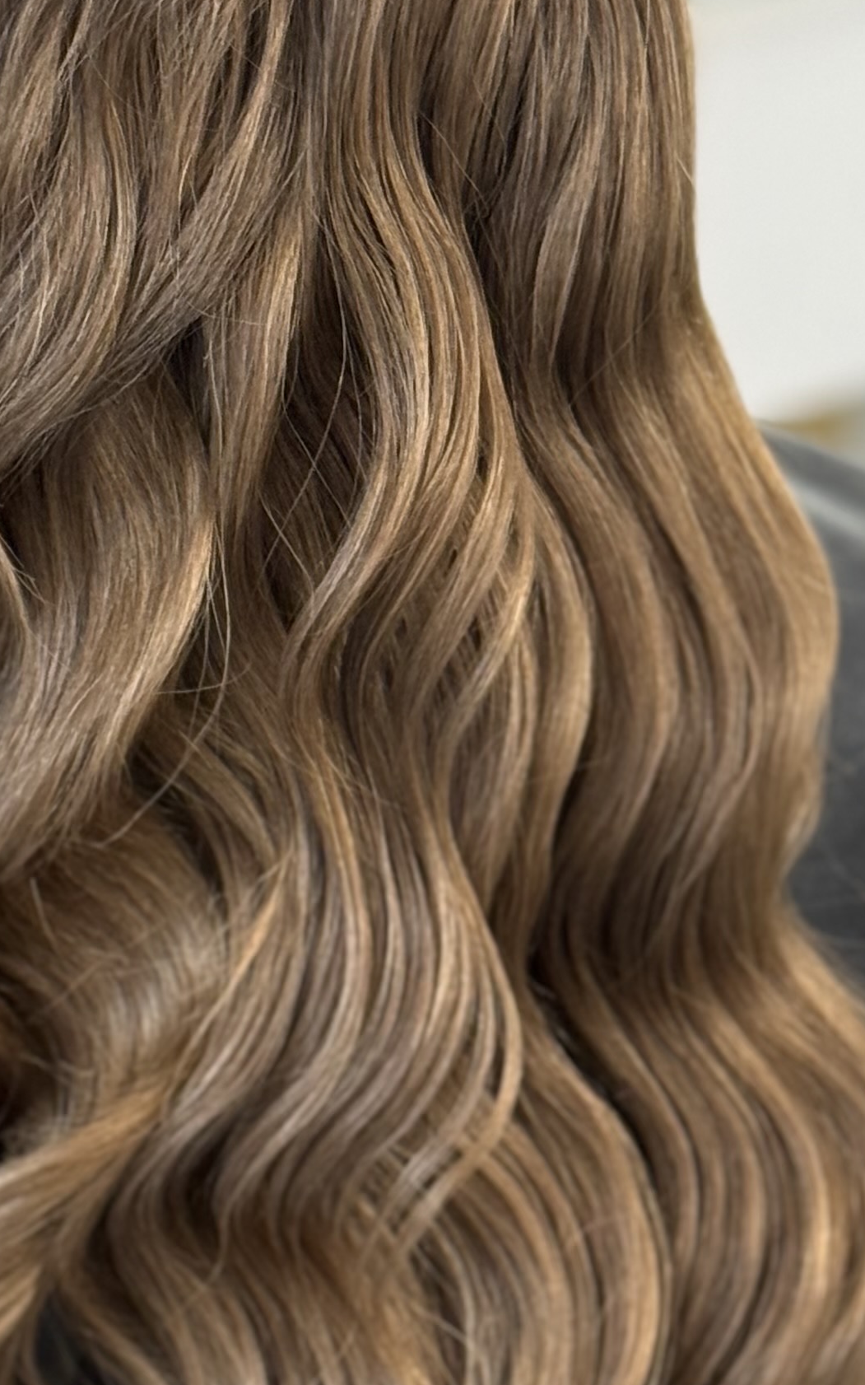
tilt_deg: -24.2
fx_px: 4602
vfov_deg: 17.1
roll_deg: -0.5
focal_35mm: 122
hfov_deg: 10.7
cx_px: 262
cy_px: 534
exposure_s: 1/50
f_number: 1.78
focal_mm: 6.76
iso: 125
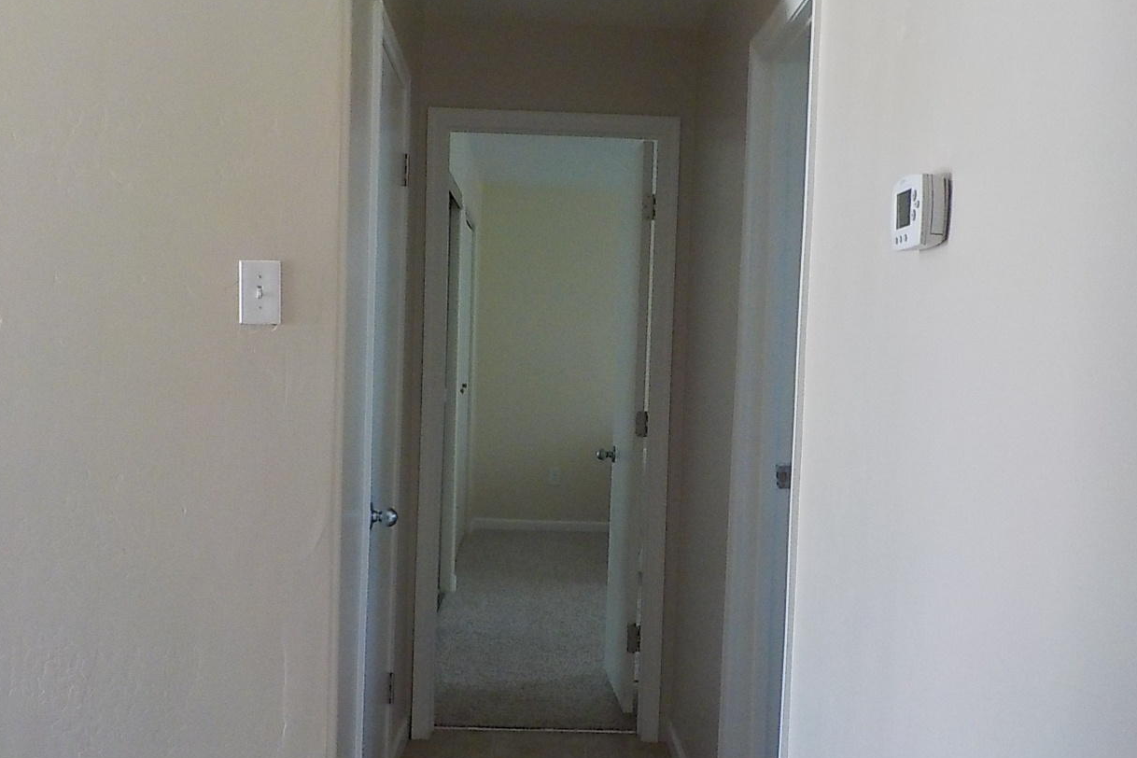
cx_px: 621
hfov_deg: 47.4
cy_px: 413
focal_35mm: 41
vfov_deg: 32.6
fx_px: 1295
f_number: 3.3
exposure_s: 1/30
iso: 360
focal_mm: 4.1
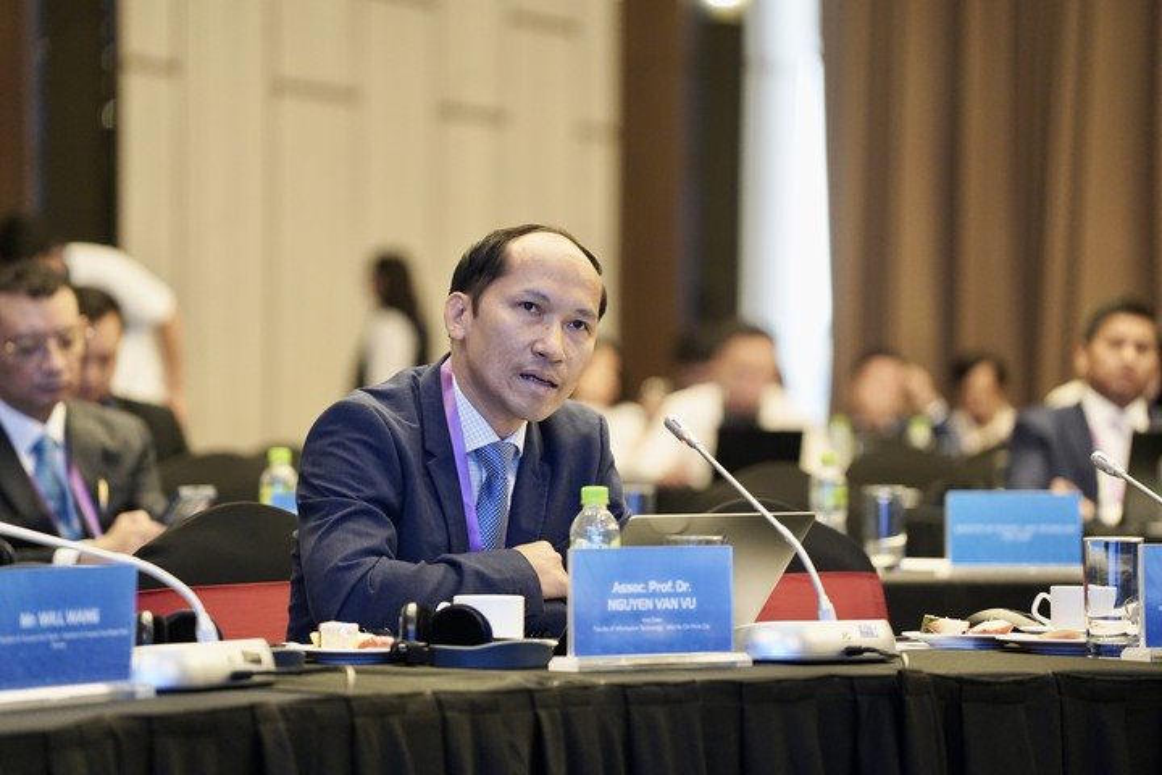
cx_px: 581
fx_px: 6455
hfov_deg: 10.3
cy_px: 388
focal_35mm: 200
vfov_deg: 6.9
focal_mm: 200
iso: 3200
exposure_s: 1/200
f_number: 4
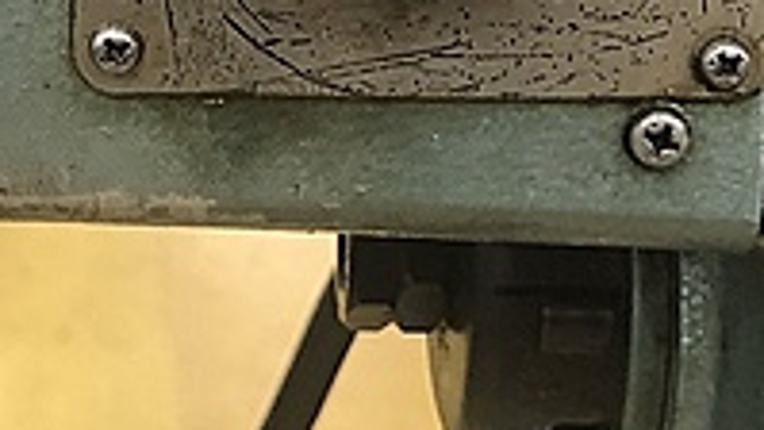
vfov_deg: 11.8
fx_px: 1986
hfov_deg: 21.7
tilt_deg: -9.5
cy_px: -219
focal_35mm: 98
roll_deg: -0.9
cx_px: 276
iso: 64
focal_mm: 3.99
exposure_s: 1/15
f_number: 1.8
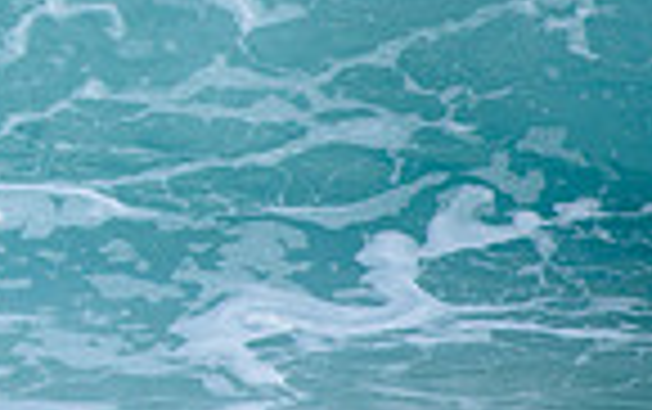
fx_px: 36273
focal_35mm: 2039
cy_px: -110
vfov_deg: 0.6
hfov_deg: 1.0
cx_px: -558
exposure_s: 1/2000
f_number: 5.6
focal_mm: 500
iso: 250
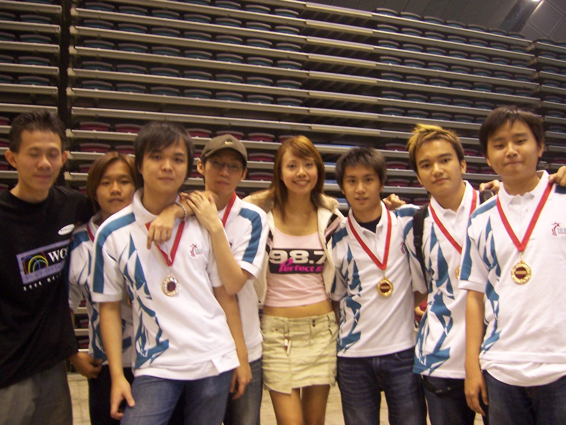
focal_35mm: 36
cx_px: 283
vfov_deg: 39.7
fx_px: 589
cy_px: 212
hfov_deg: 51.4
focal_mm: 6
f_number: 3
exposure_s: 1/8
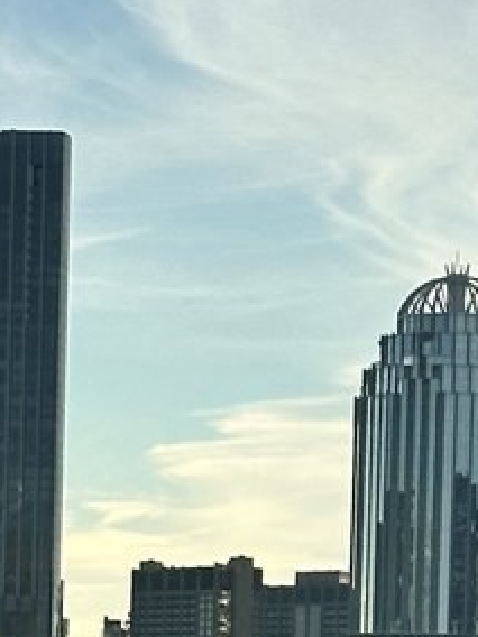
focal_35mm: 260
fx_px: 4787
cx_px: 159
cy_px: 958
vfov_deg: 7.5
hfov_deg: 5.7
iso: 64
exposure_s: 1/5556
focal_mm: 6.86
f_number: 1.78
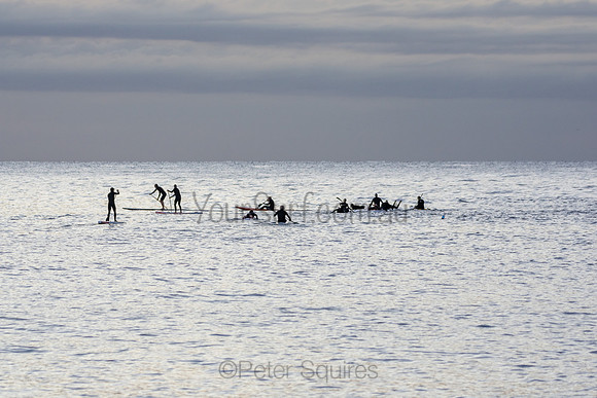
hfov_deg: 6.8
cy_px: 199
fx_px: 4990
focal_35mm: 301
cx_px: 298
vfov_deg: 4.6
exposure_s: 1/250
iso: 320
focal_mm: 200
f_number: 5.6
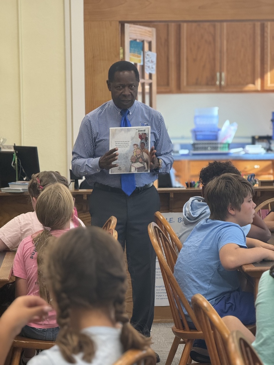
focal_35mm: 120
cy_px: 182
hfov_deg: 12.3
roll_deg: +0.5
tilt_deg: -3.5
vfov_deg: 16.4
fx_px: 1266
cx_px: 137
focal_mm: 15.66
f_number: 2.8
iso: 320
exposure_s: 1/120
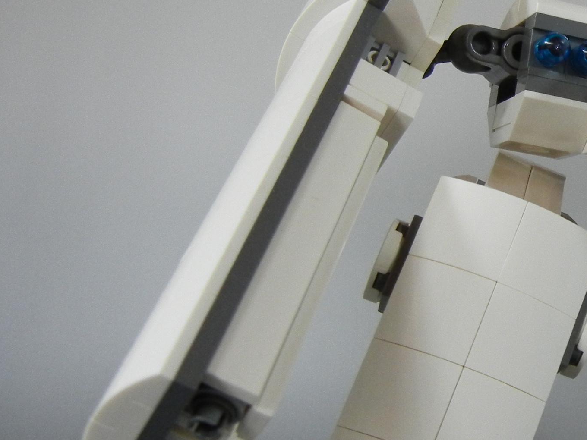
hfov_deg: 24.7
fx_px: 1221
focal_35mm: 72
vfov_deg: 20.4
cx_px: 689
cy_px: 258
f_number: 3.5
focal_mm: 5.4
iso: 400
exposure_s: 1/86.6
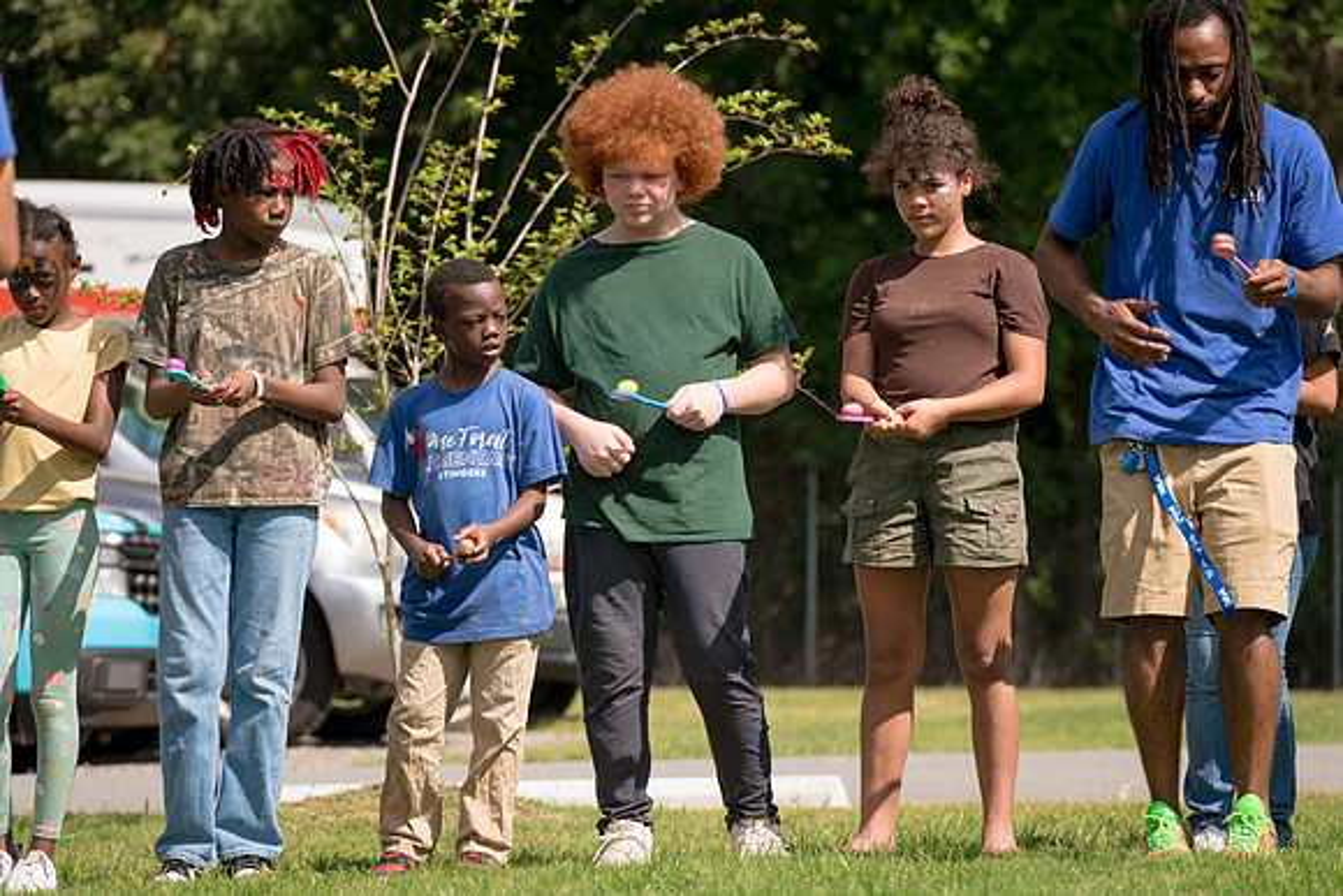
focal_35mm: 200
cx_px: 672
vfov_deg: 6.9
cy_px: 448
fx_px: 7463
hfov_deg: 10.3
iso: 110
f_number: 7.1
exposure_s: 1/320
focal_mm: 200
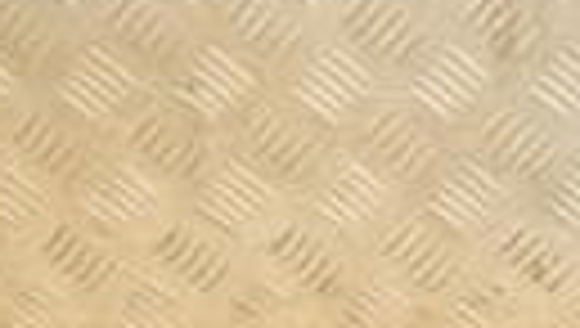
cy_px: 112
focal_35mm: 153
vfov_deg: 7.9
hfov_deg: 12.2
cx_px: 1218
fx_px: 2363
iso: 800
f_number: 5
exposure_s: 1/200
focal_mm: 21
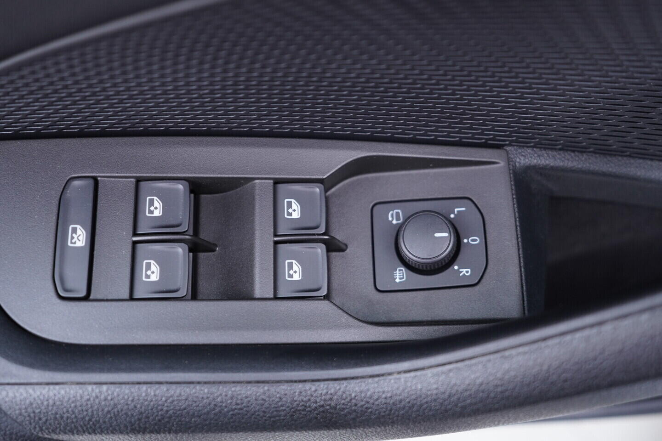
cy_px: 220
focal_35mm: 36
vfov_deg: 36.9
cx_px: 331
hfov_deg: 53.1
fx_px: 662
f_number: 2.8
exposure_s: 1/40
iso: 400
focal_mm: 24
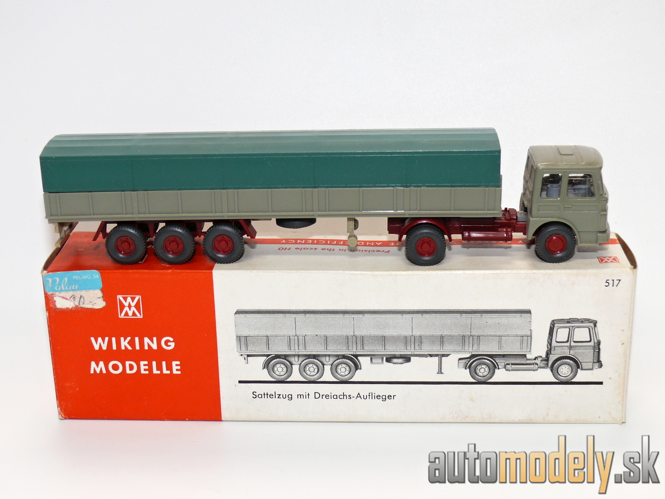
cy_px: 250
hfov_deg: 30.7
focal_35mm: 63
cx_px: 332
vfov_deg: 23.3
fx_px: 1210
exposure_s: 1/30
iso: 100
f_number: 3.2
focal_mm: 10.4
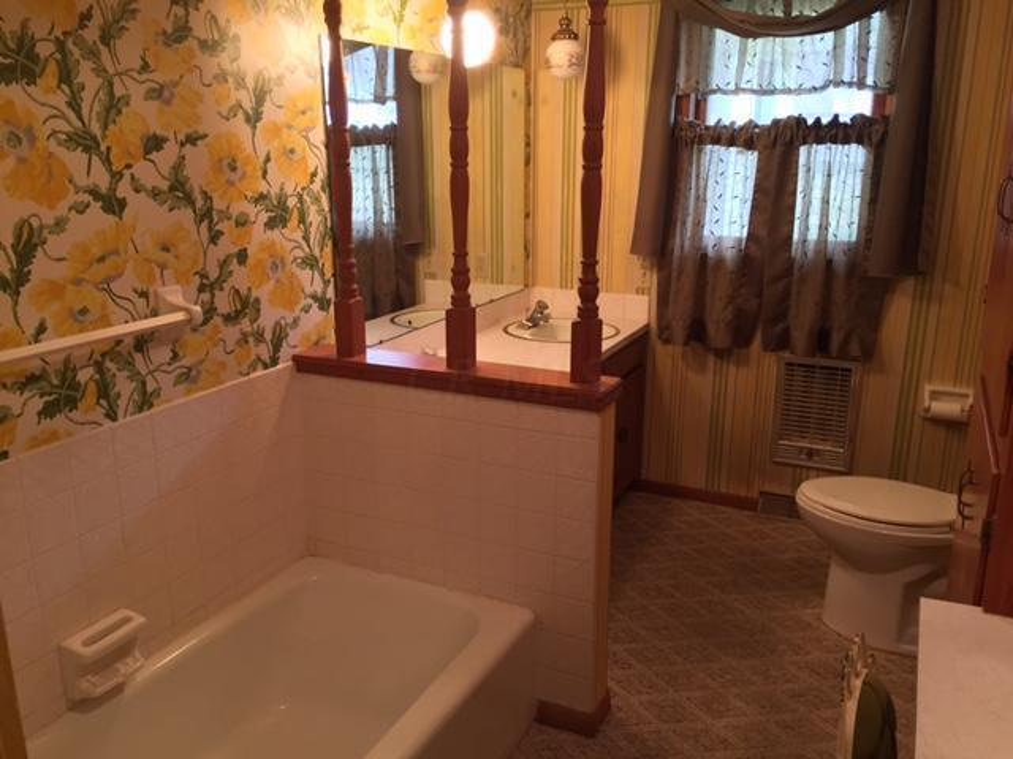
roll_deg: +0.7
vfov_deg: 48.2
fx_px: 849
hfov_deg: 61.7
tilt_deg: -15.5
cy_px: 380
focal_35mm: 29
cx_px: 506
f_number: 2.2
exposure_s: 1/30
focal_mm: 4.15
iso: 200
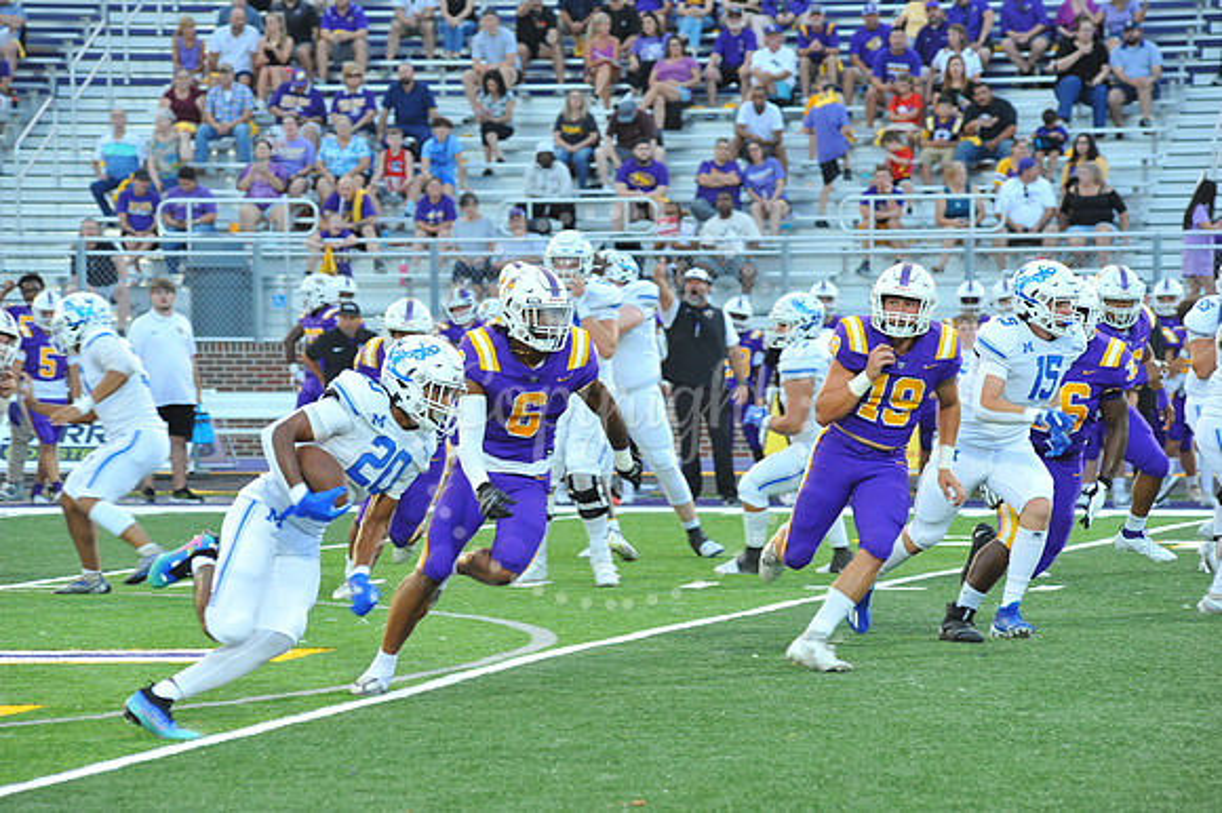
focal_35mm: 200
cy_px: 406
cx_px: 611
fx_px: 6785
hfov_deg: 10.3
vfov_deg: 6.9
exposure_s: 1/320
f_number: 7.1
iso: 3200
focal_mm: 200
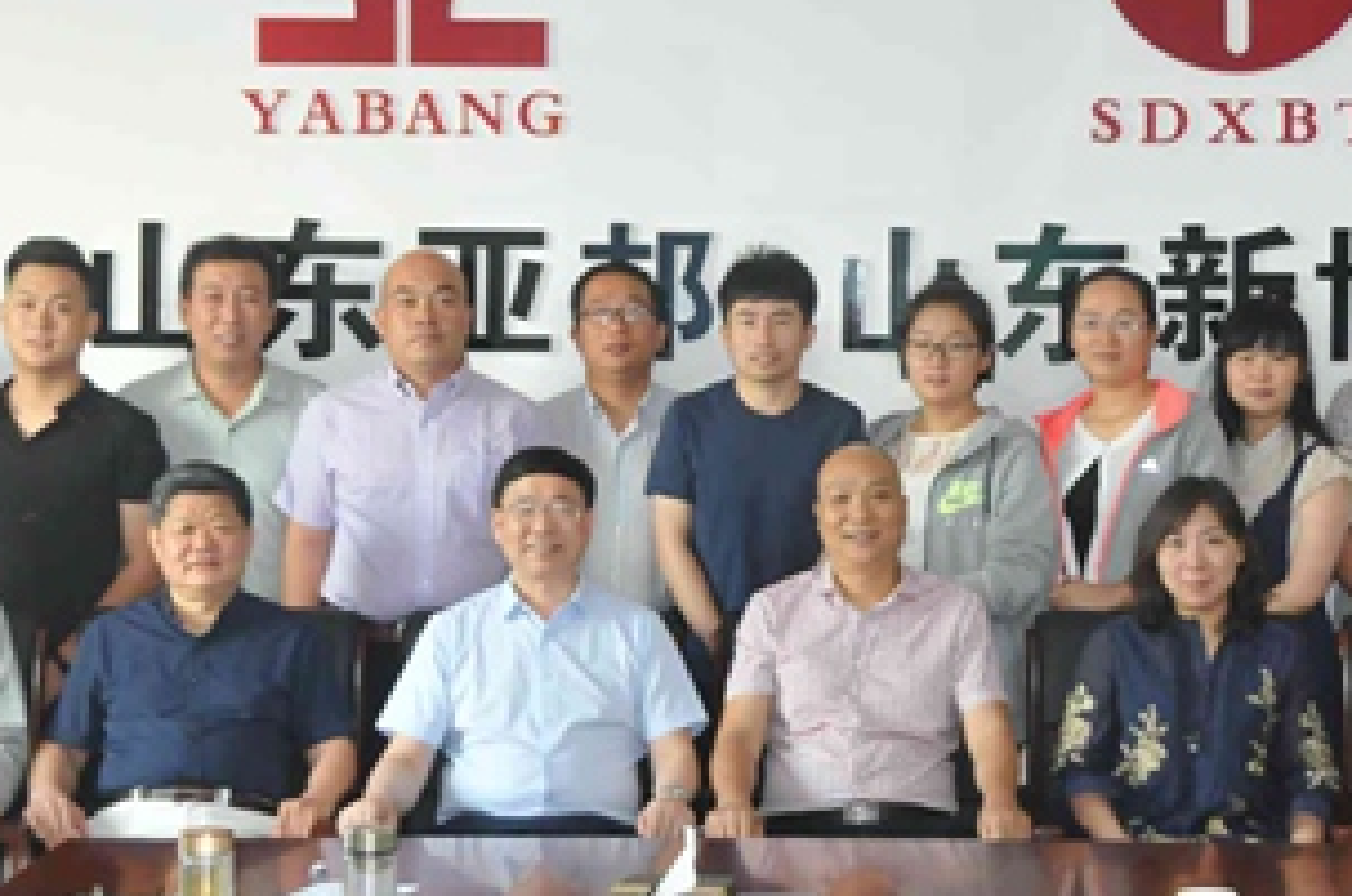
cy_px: 314
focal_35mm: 101
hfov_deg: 20.2
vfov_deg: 13.5
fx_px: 3787
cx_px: 933
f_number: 5
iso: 1400
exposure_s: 1/60
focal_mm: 34
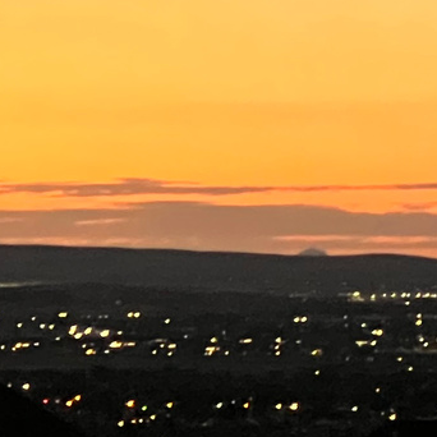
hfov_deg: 4.3
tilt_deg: +4.3
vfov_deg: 4.3
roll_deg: +0.6
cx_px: 731
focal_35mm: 408
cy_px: -202
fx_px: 5827
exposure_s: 1/40
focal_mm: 9
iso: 640
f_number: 2.8
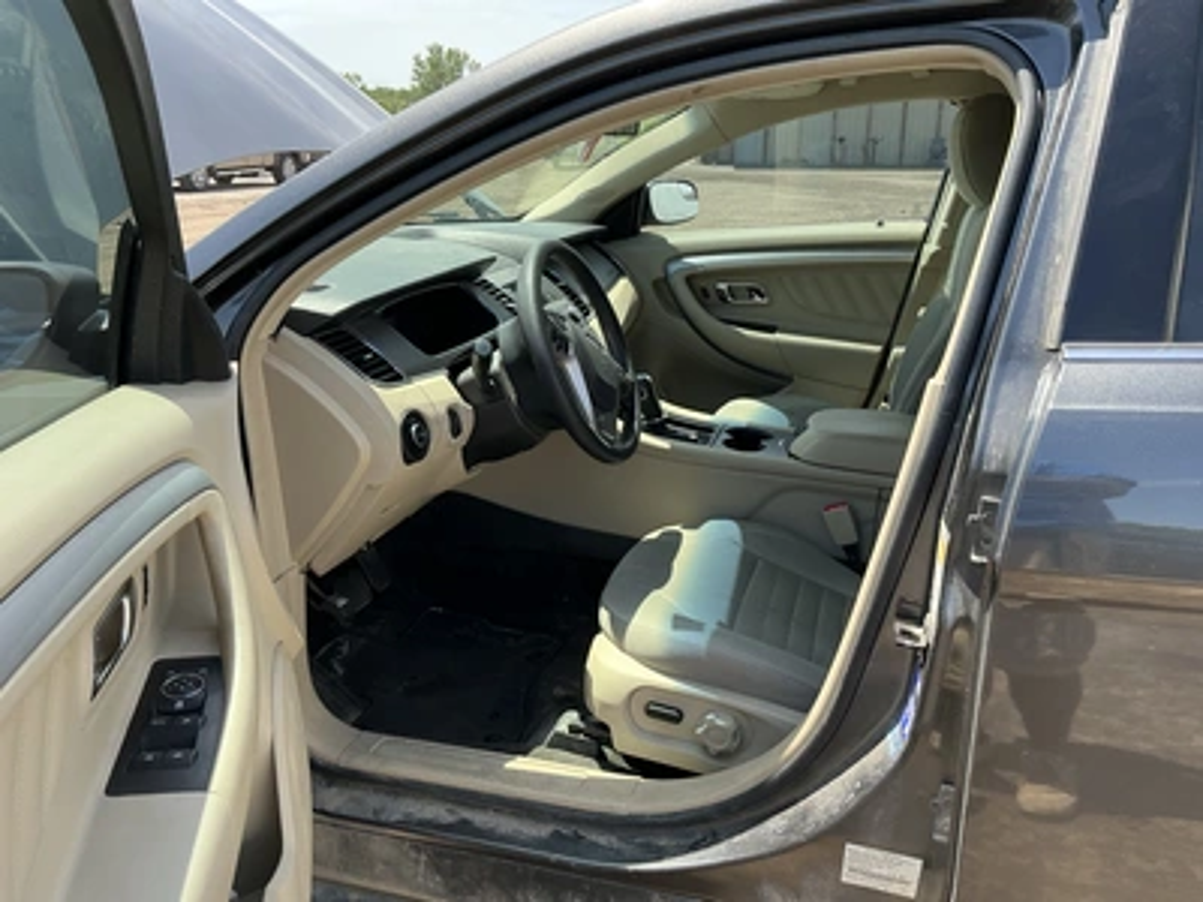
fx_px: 973
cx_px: 602
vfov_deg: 49.7
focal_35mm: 28
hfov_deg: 63.4
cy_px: 451
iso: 25
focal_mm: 3
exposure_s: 1/406
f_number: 1.8
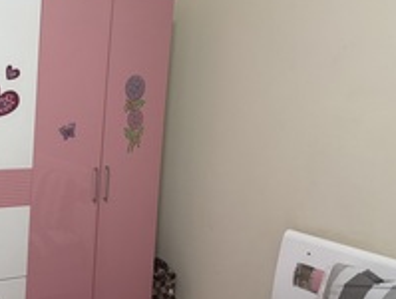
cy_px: 123
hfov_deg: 31.7
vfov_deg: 26.6
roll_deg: -2.8
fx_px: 630
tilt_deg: -6.6
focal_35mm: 55
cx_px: -17
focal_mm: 6.76
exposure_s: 1/88
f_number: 1.78
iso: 200
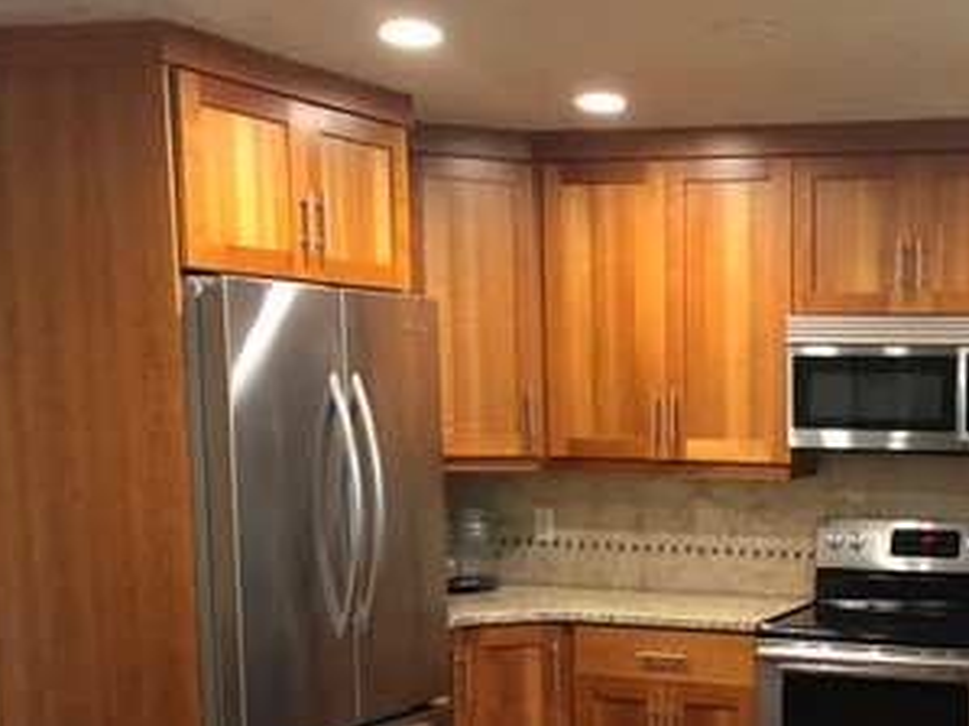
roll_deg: -1.1
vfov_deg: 23.7
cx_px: 894
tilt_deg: -9.5
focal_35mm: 60
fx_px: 1679
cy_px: 664
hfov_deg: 30.6
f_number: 1.8
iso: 100
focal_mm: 3.99
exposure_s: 1/12
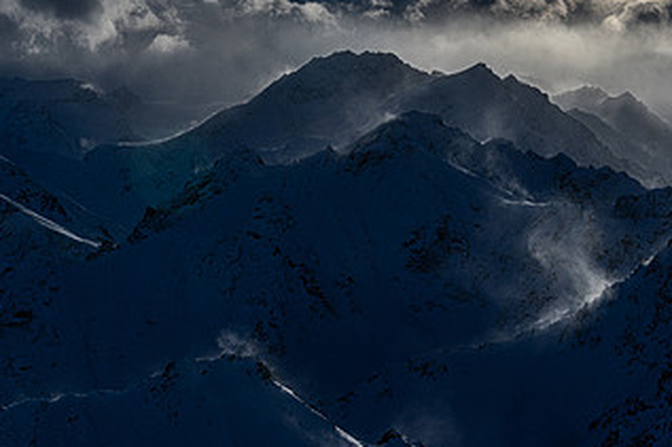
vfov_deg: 7.1
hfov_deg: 10.7
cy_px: 113
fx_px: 3582
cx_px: 273
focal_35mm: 192
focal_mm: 105
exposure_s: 1/1250
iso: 320
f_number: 20
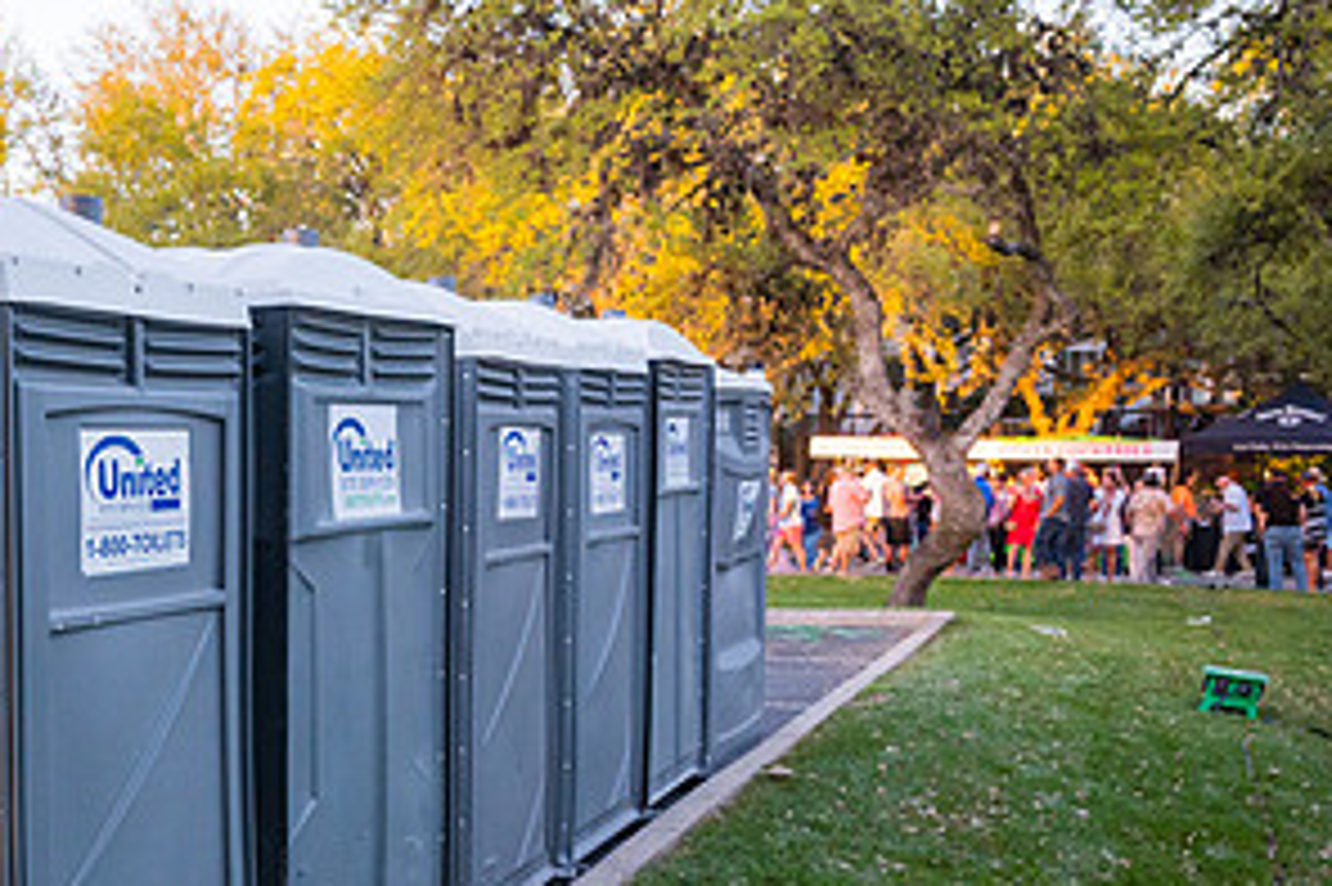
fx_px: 1738
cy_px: 684
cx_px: 90
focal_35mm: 47
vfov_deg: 28.1
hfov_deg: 38.5
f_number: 4
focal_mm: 24
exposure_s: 1/1000
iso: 1600
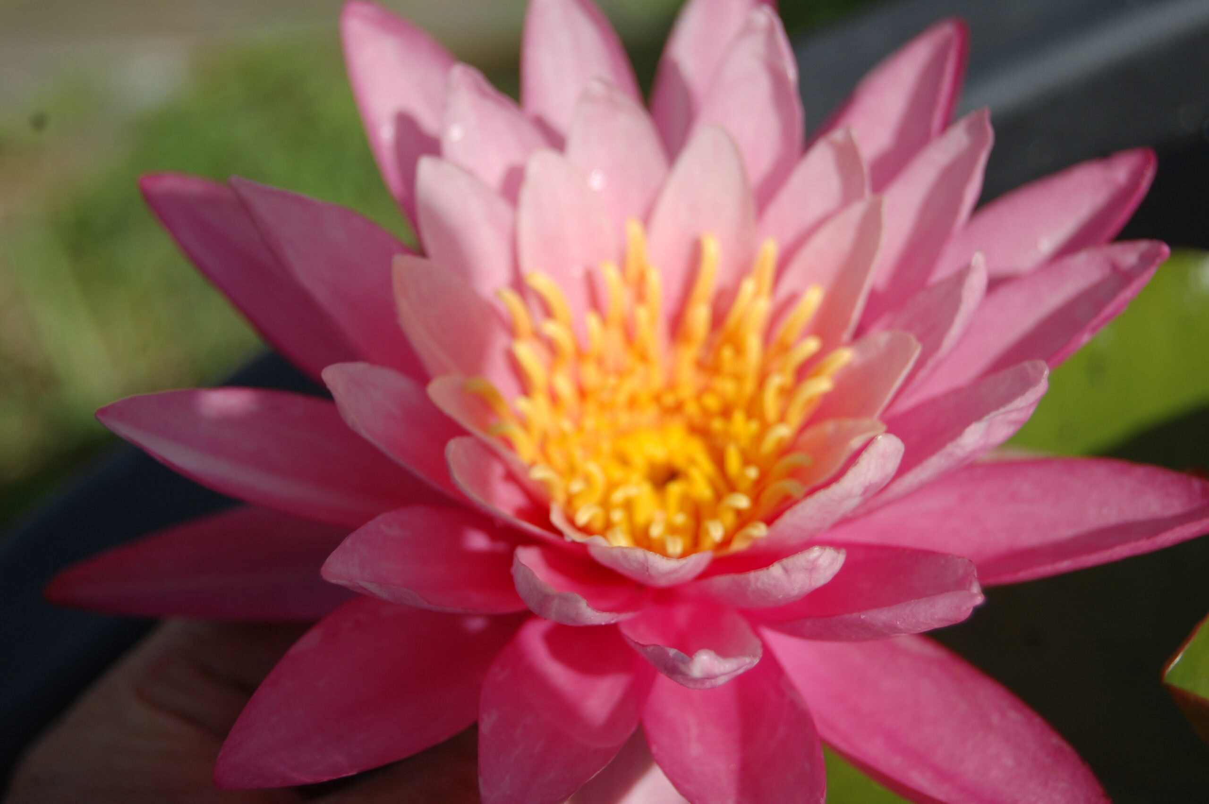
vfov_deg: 18.9
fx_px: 2416
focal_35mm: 72
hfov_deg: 28.1
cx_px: 604
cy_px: 402
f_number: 5.6
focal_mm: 48
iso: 200
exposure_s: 1/1250
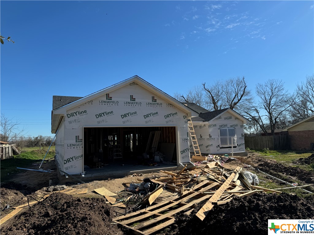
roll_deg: +2.2
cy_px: 118
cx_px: 157
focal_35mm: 24
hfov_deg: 71.6
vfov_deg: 56.8
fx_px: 218
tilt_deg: +6.2
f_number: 1.78
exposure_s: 1/4950
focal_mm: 6.86
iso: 80
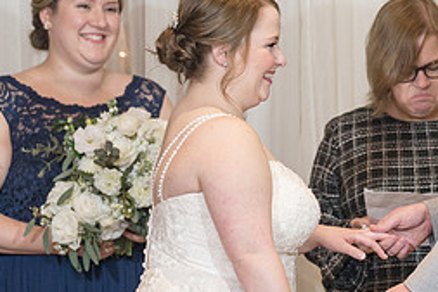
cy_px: 121
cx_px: 356
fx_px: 4273
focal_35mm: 351
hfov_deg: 5.9
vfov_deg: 3.9
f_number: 4
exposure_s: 1/200
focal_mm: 137
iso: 2000
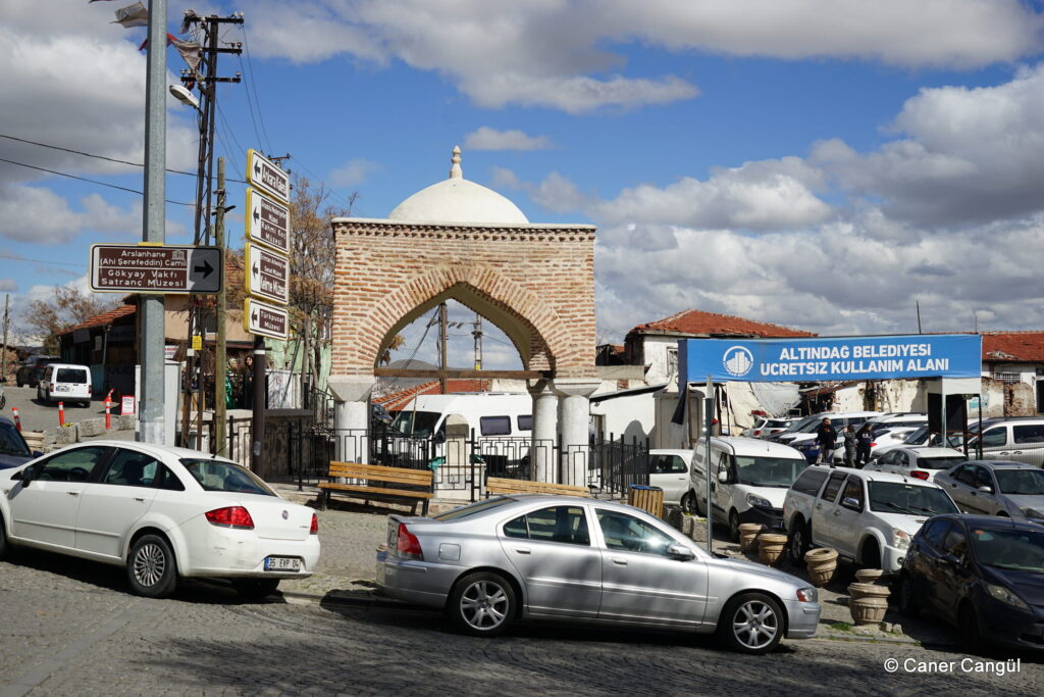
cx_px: 522
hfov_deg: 43.6
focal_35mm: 45
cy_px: 348
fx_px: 1305
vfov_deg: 29.9
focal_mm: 45
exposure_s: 1/640
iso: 100
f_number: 7.1
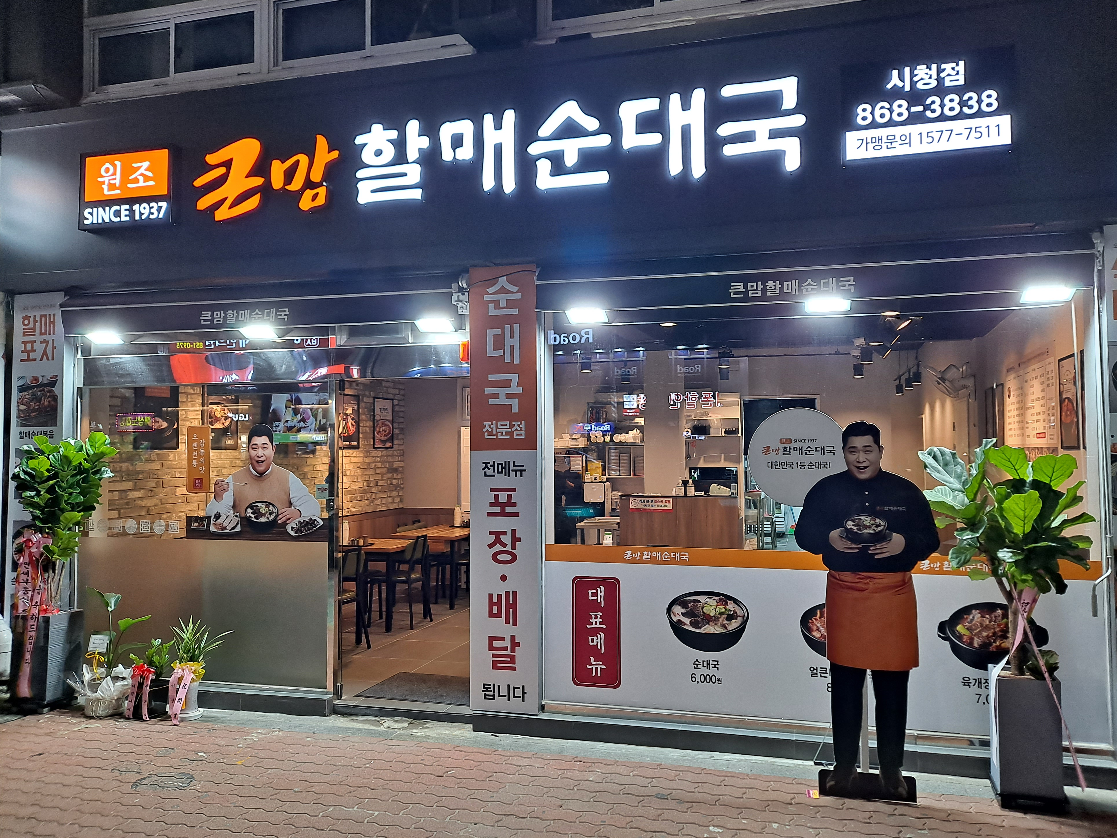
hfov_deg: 67.3
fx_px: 839
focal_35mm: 26
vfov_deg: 53.1
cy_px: 415
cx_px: 580
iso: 100
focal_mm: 4.6
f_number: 2
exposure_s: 1/60
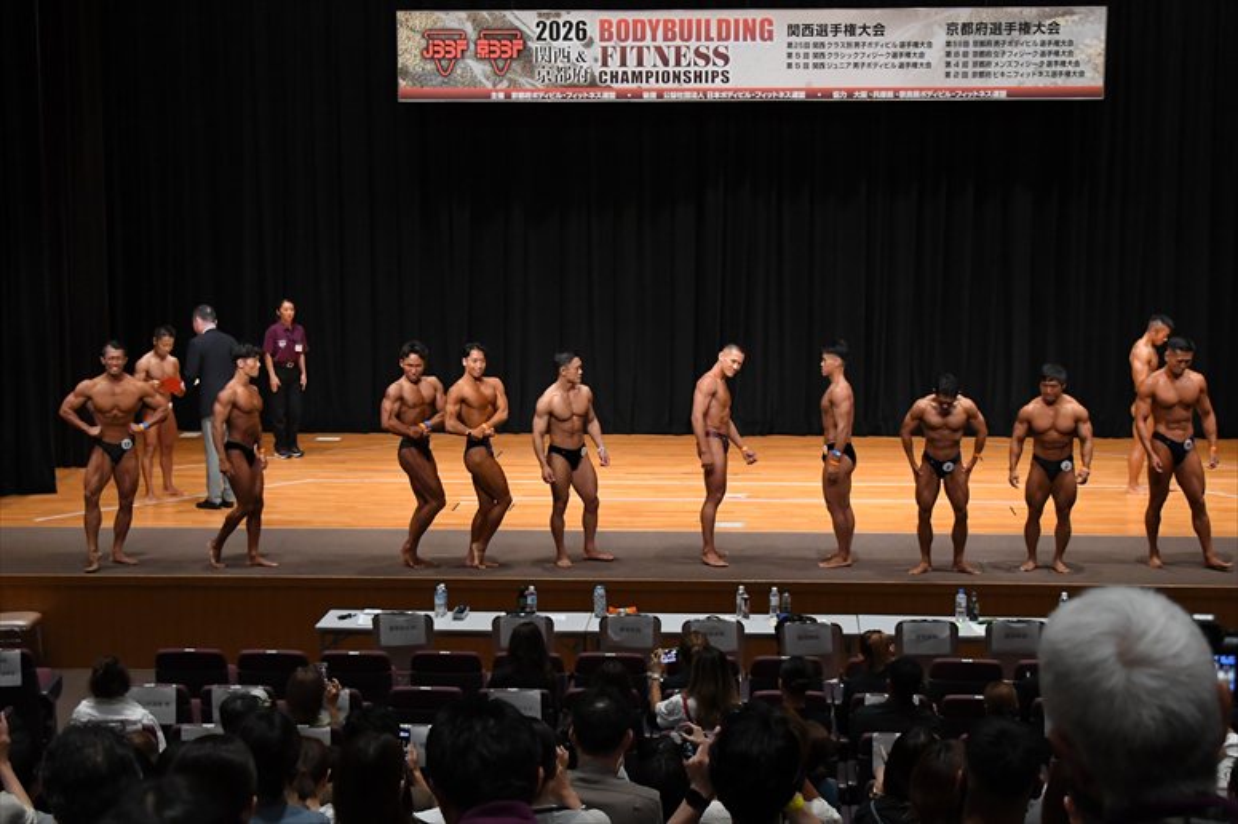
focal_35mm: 72
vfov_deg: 18.9
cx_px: 619
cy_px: 412
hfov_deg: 28.1
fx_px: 2475
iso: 4000
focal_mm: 48
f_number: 5.6
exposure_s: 1/400
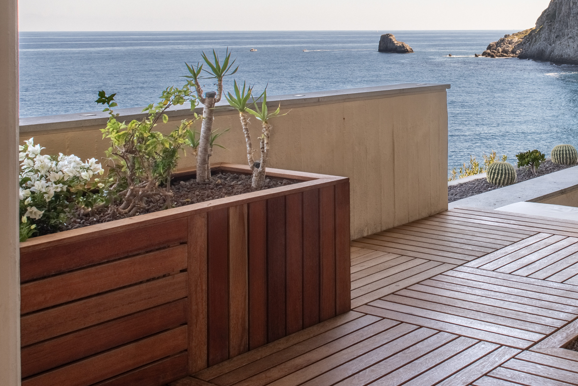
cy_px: 75
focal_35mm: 52
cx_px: 453
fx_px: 835
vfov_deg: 25.5
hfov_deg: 37.0
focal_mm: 24
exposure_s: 1/640
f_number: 11
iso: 250
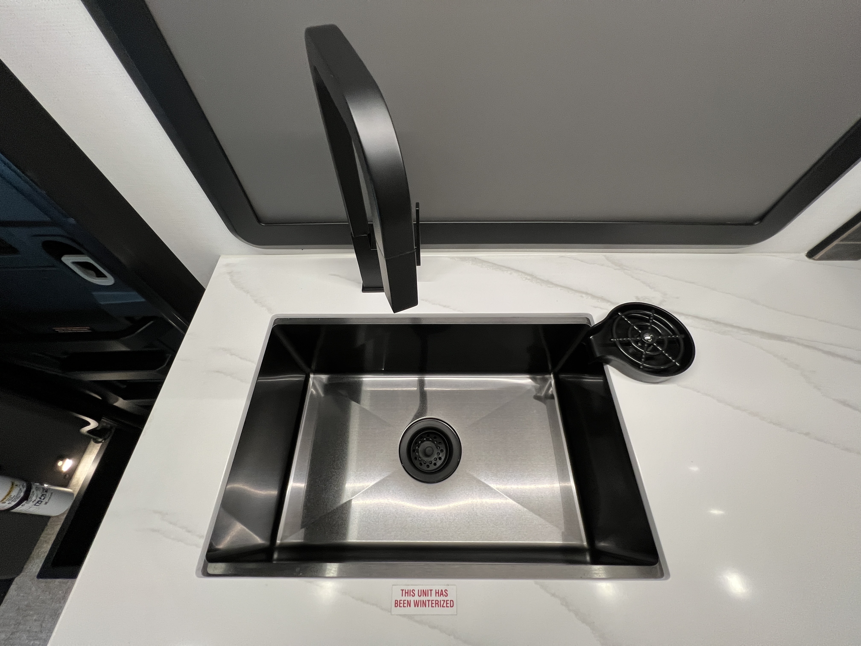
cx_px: 430
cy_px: 323
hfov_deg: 106.2
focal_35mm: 13
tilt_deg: -54.8
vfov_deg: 89.9
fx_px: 323
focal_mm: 1.57
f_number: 1.8
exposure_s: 1/99
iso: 200
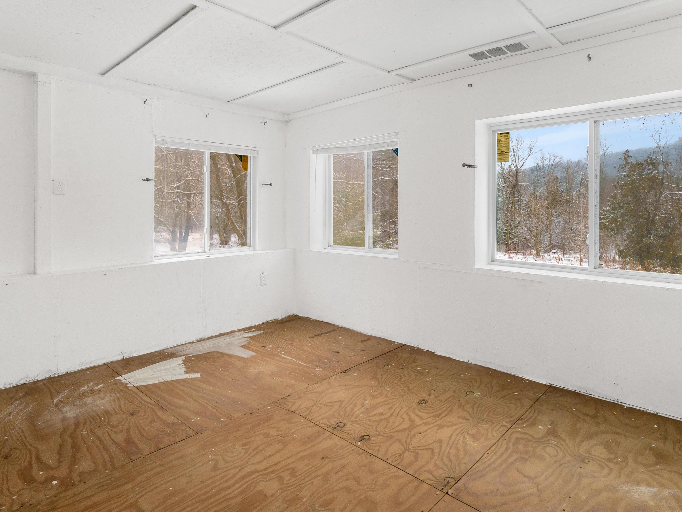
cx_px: 330
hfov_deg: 84.6
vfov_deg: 68.7
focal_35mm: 19
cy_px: 265
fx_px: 374
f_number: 2.8
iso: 200
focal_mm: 8
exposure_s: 1/125
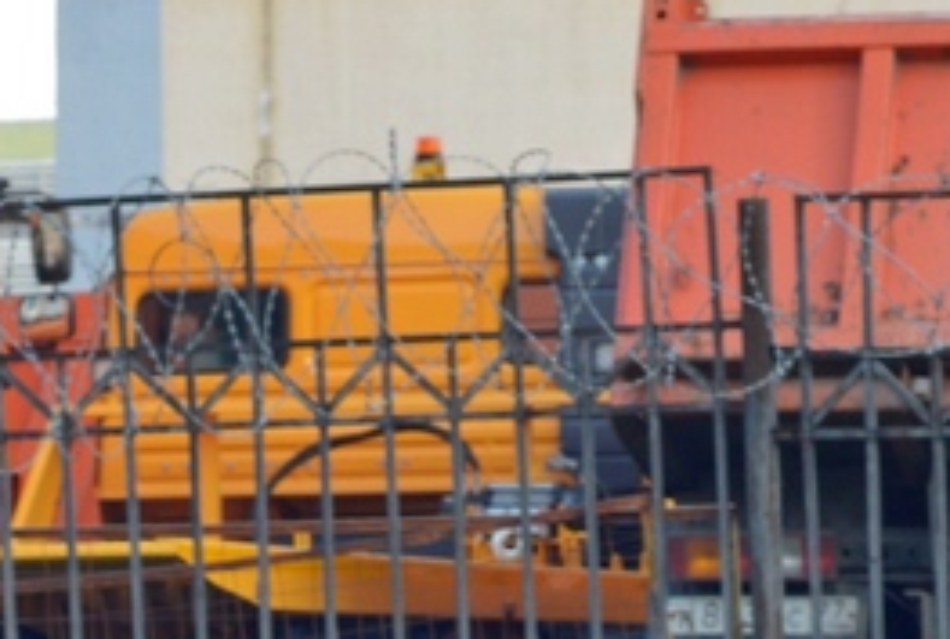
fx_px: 7039
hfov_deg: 7.7
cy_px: 1336
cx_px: 235
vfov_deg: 5.1
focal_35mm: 266
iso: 400
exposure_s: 1/160
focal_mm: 50
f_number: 5.6
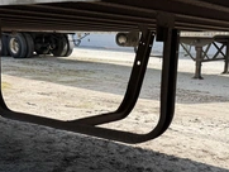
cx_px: 148
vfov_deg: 26.9
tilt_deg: -13.5
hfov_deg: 35.9
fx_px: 351
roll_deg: -0.4
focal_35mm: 53
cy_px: 145
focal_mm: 6.76
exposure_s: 1/2299
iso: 80
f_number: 1.78
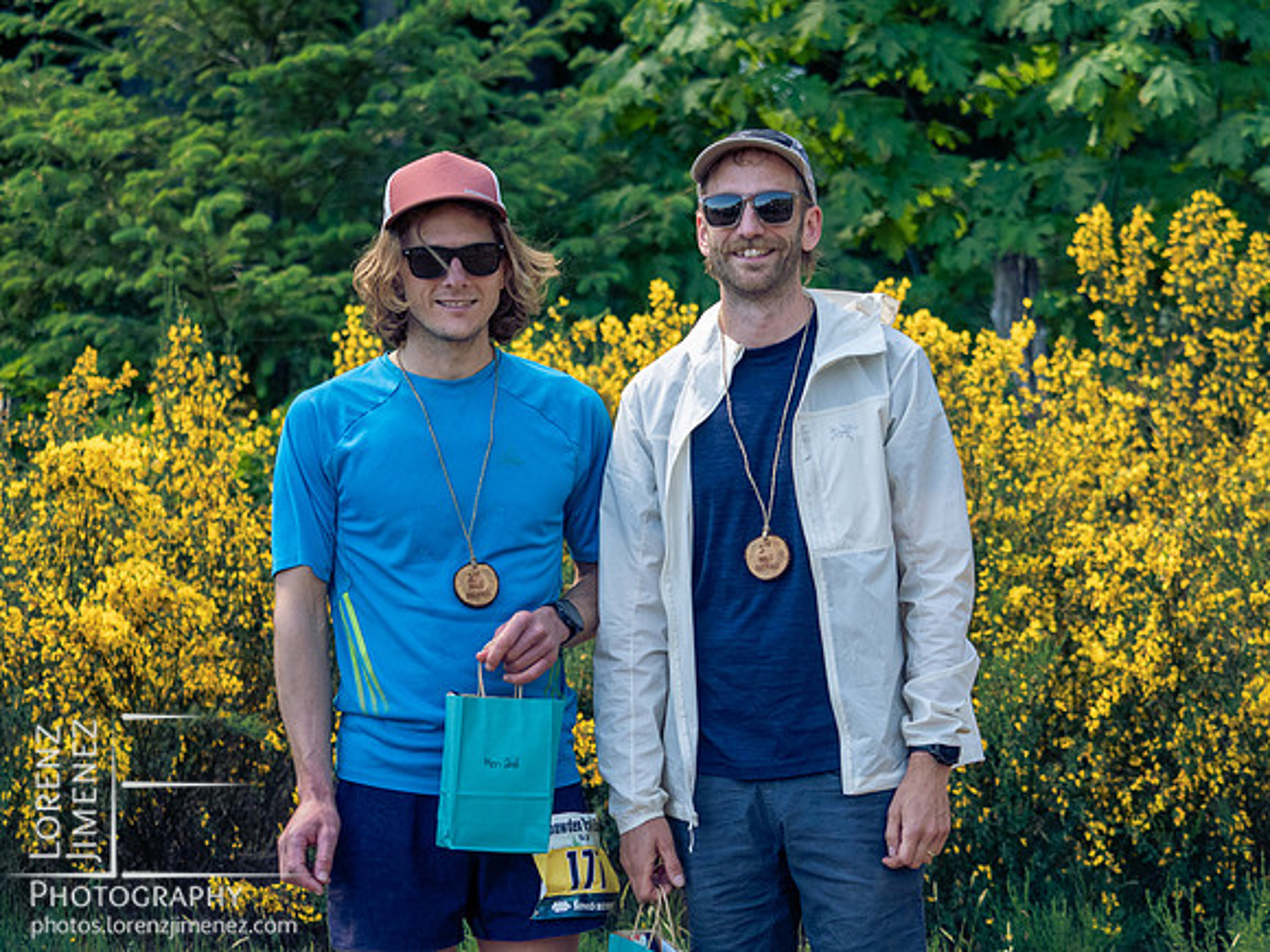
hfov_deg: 17.2
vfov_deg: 12.9
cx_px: 635
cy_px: 407
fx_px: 4203
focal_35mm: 115
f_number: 2.8
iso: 800
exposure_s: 1/1250
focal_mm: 50
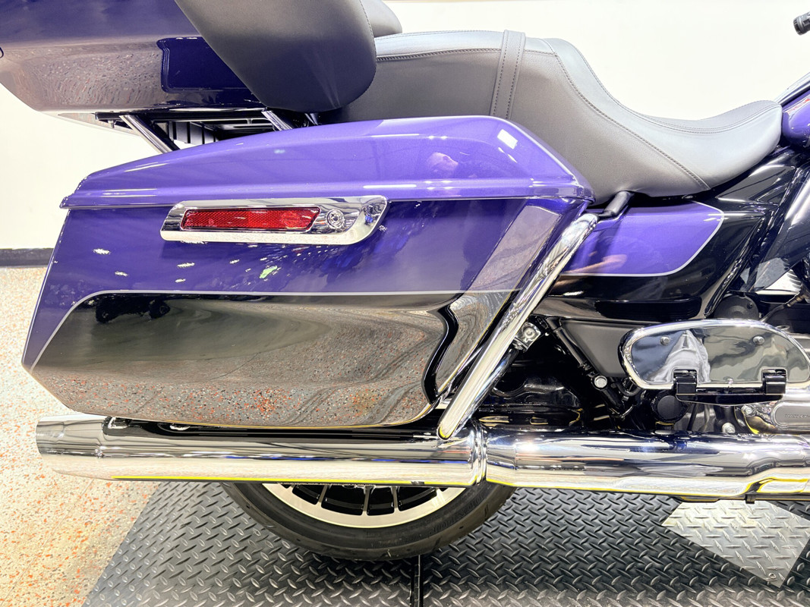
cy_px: 304
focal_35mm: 26
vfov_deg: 53.1
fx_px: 608
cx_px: 405
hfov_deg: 67.3
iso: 160
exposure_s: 1/60
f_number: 1.6
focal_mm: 5.96
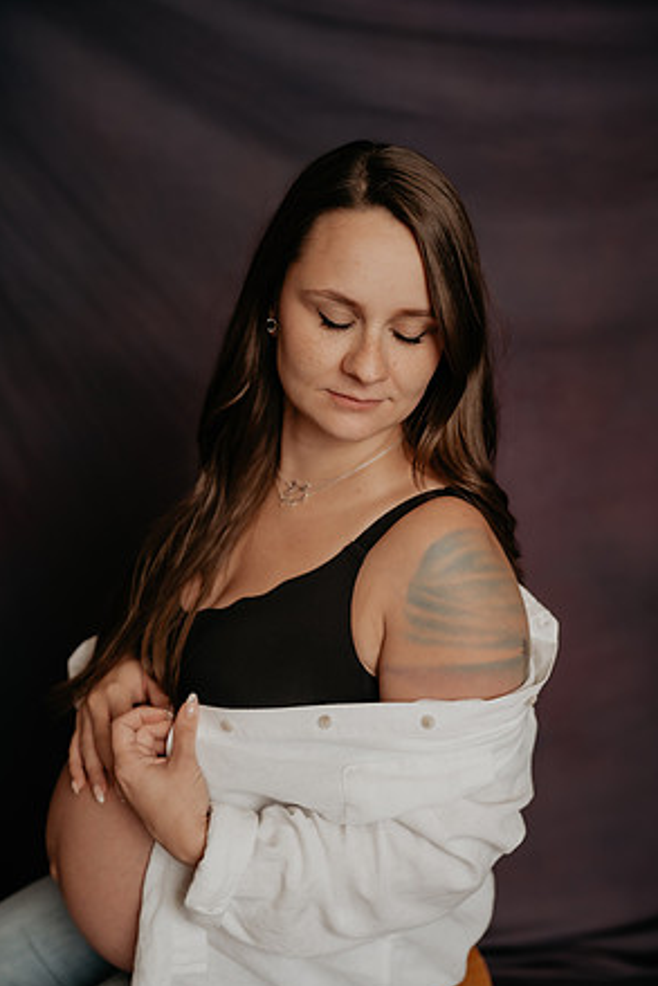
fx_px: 1096
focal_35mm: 40
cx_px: 332
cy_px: 499
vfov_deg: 48.4
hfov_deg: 33.4
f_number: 2.5
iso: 125
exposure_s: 1/250
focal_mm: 39
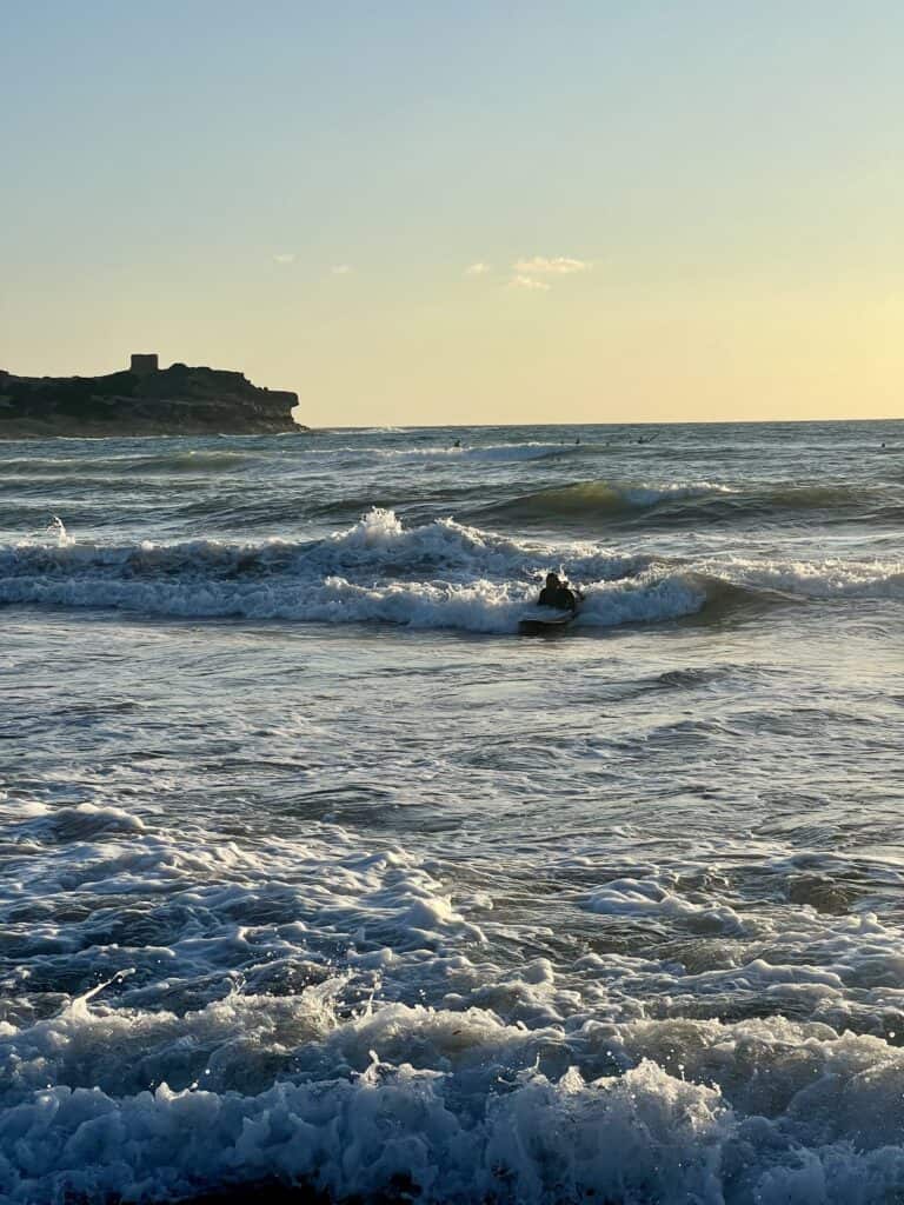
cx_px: 452
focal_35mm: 77
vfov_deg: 25.3
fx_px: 2681
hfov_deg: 19.1
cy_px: 602
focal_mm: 9
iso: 32
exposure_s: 1/1014
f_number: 2.8
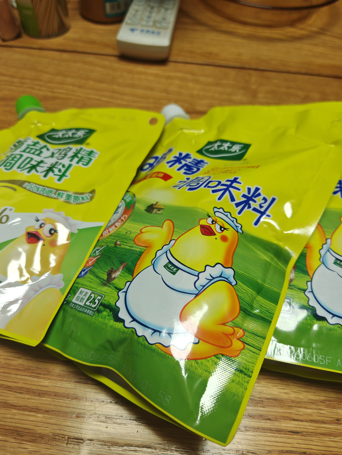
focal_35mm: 27
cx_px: 171
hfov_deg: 51.4
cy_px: 228
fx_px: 356
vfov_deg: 65.3
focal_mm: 6.67
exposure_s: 1/100
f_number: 1.9
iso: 320
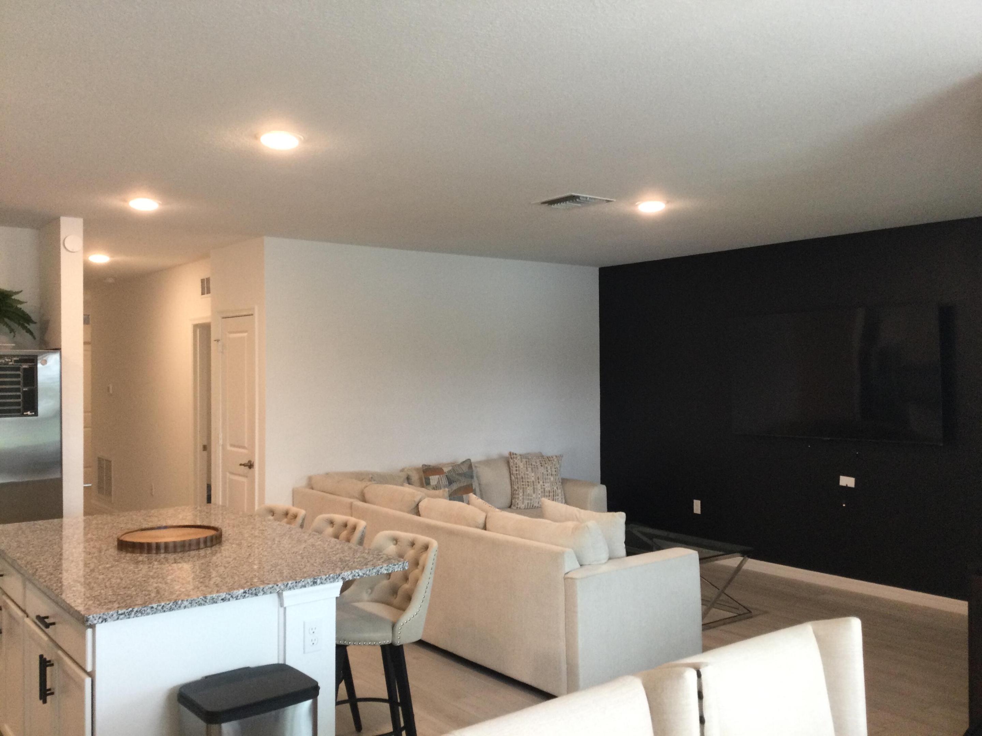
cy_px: 368
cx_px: 491
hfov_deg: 58.4
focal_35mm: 31
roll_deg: -1.0
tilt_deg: +0.5
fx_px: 879
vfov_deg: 45.4
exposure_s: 1/30
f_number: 2.4
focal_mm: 3.3
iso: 80
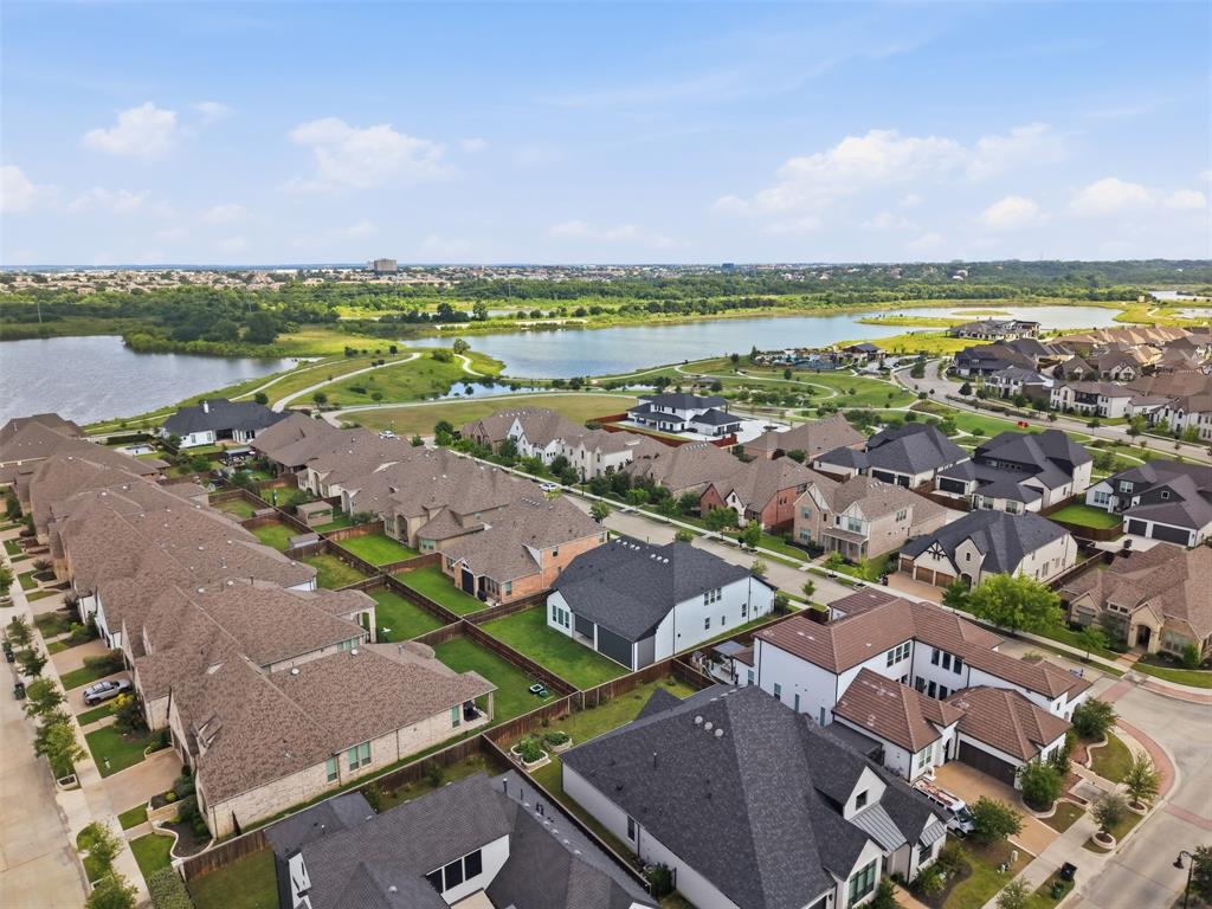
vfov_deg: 56.8
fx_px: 840
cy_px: 454
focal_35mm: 24
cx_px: 606
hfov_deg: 71.6
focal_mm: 8.7
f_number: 1.8
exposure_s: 1/30
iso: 270
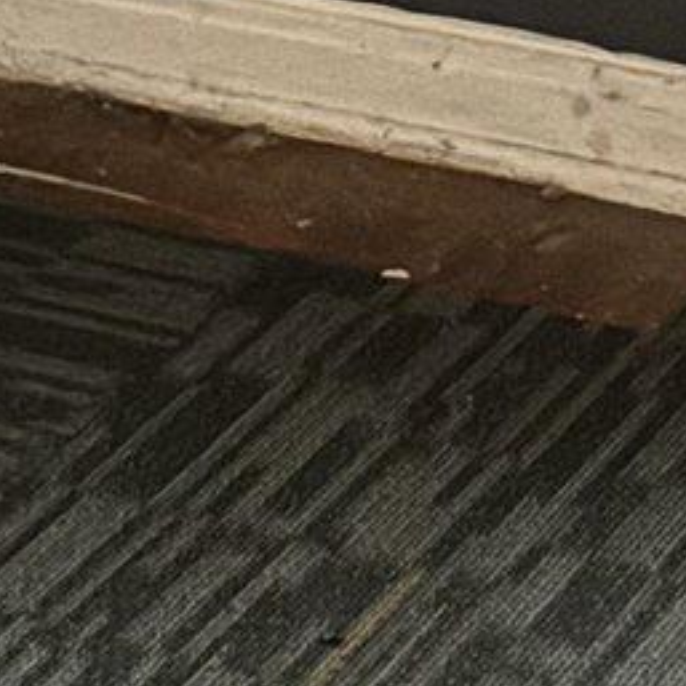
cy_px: -713
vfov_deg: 8.1
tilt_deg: -15.1
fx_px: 4619
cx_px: 368
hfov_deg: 8.5
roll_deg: +3.1
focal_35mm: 206
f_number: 1.6
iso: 800
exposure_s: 1/15
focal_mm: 5.96
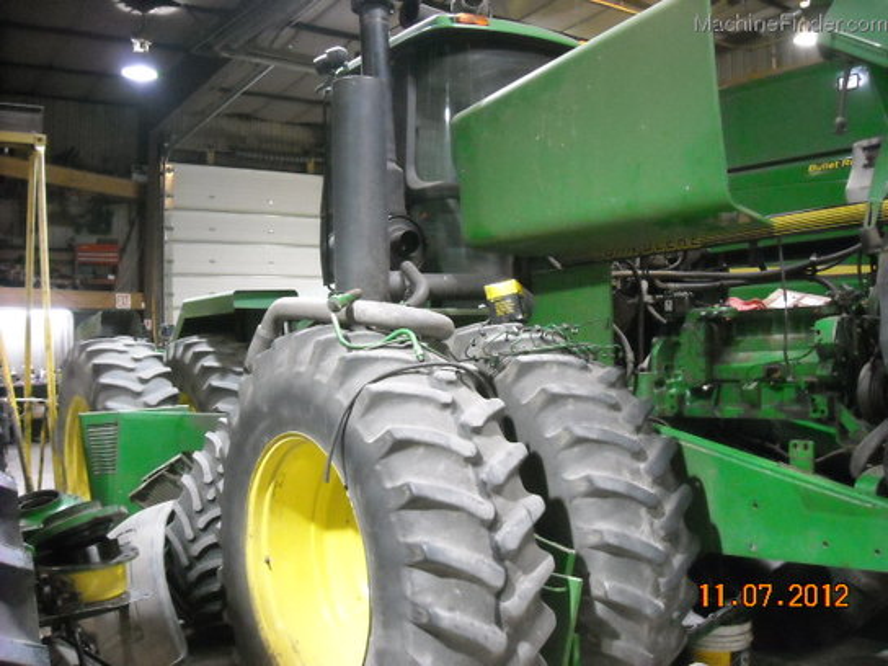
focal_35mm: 35
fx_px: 898
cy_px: 333
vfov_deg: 40.7
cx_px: 444
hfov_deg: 52.6
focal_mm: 5.7
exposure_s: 1/22
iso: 800
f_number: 2.8
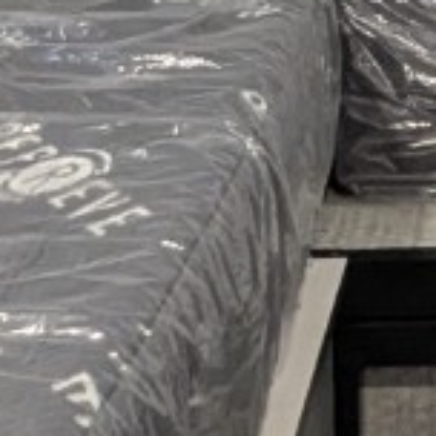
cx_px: 696
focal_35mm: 130
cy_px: -419
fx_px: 1852
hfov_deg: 12.6
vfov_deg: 12.0
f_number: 2.2
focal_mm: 2.35
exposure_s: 1/66.4
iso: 306
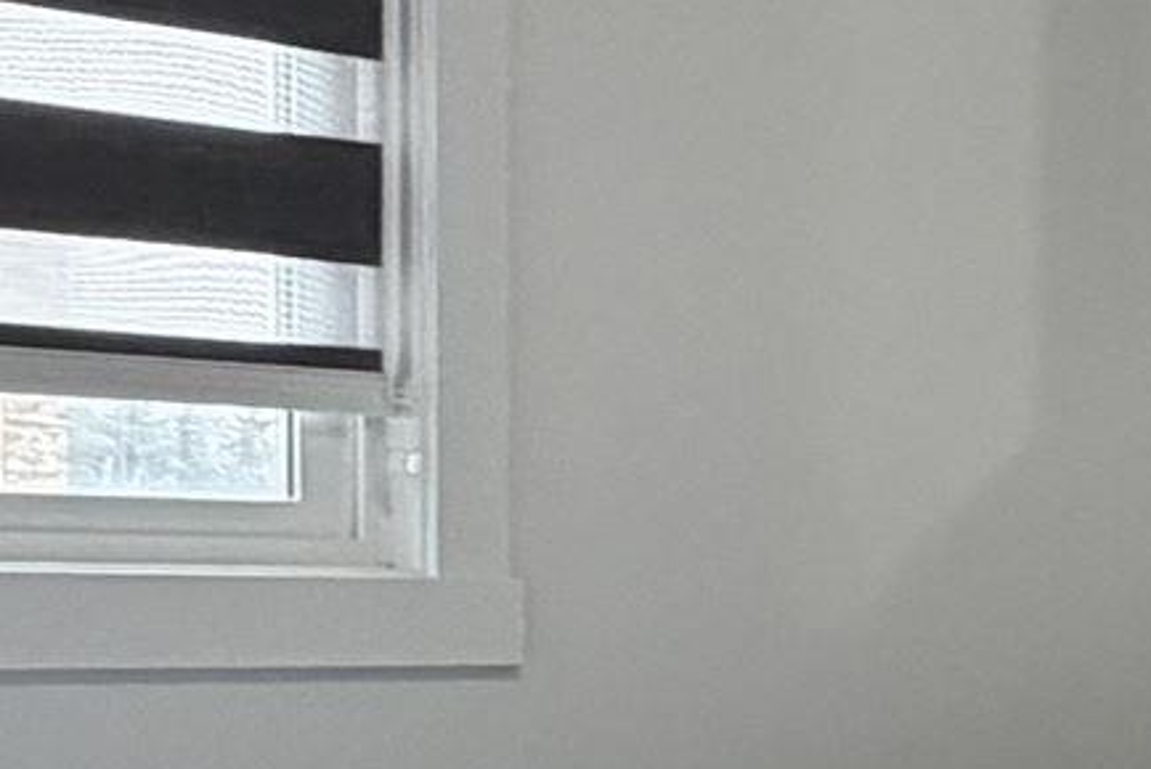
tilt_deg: -4.0
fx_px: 3295
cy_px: 798
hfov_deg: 16.4
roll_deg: -2.2
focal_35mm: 103
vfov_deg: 13.1
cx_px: 2122
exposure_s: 1/120
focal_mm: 2.22
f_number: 2.2
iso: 160
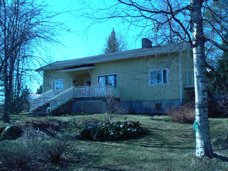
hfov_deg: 51.4
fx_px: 237
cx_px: 114
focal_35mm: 36
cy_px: 86
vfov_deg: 39.7
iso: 100
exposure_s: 1/1000
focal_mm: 6
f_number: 2.8
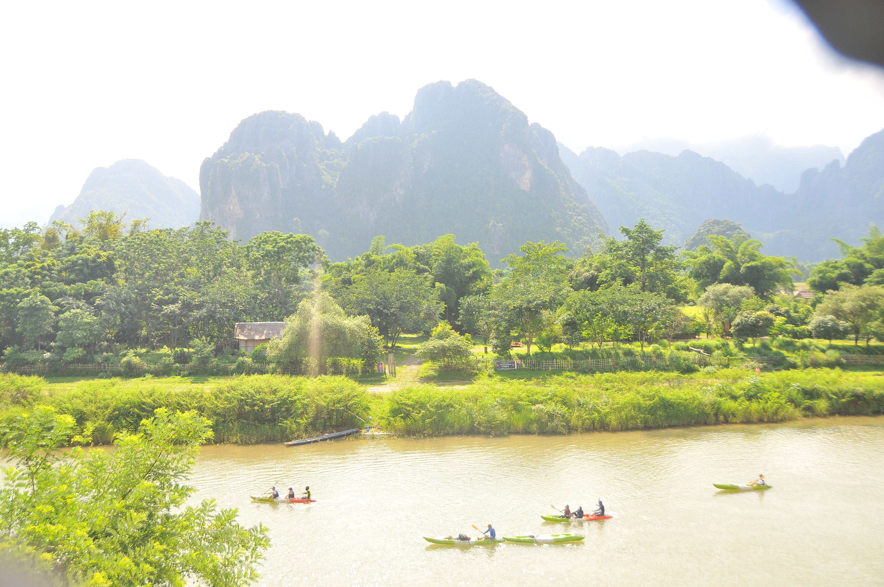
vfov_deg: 39.9
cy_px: 294
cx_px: 442
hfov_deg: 57.3
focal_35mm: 33
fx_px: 809
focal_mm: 22
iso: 250
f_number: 4
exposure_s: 1/640
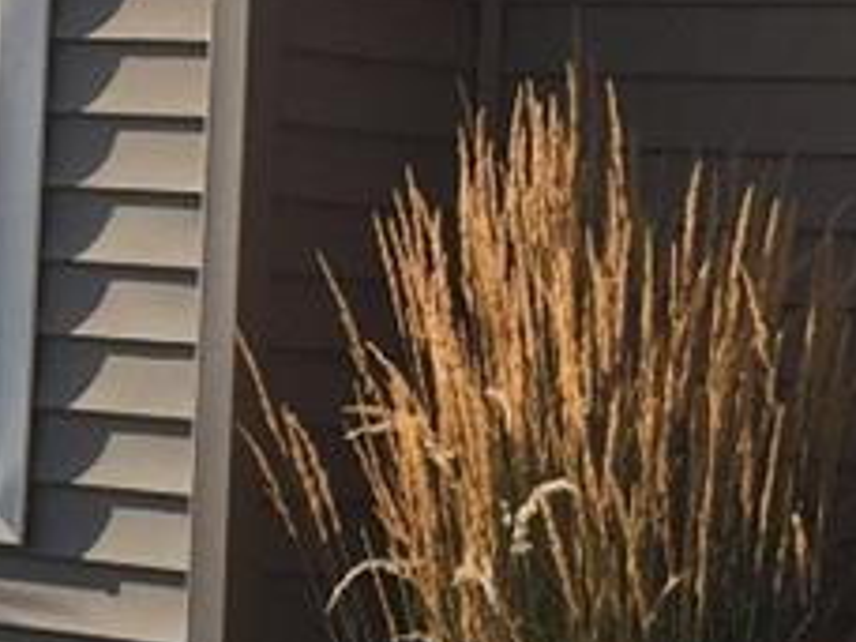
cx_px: -338
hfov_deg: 10.1
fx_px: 4723
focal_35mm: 191
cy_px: 105
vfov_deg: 7.8
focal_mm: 4.15
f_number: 2.2
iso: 32
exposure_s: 1/2825
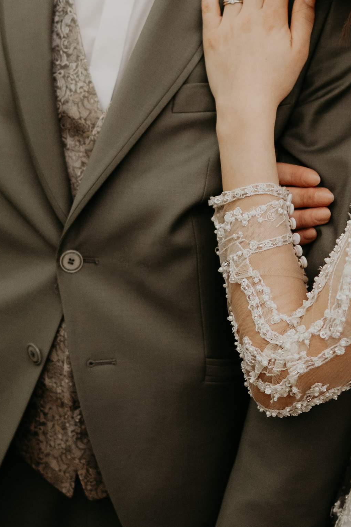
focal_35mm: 88
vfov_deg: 22.6
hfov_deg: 15.5
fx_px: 1287
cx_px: 267
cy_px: 51
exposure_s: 1/320
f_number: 1.4
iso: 640
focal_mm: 35
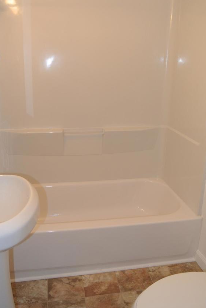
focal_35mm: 33
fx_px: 283
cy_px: 139
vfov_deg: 57.1
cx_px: 96
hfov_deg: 40.0
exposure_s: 1/60
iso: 360
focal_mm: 10
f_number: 3.5
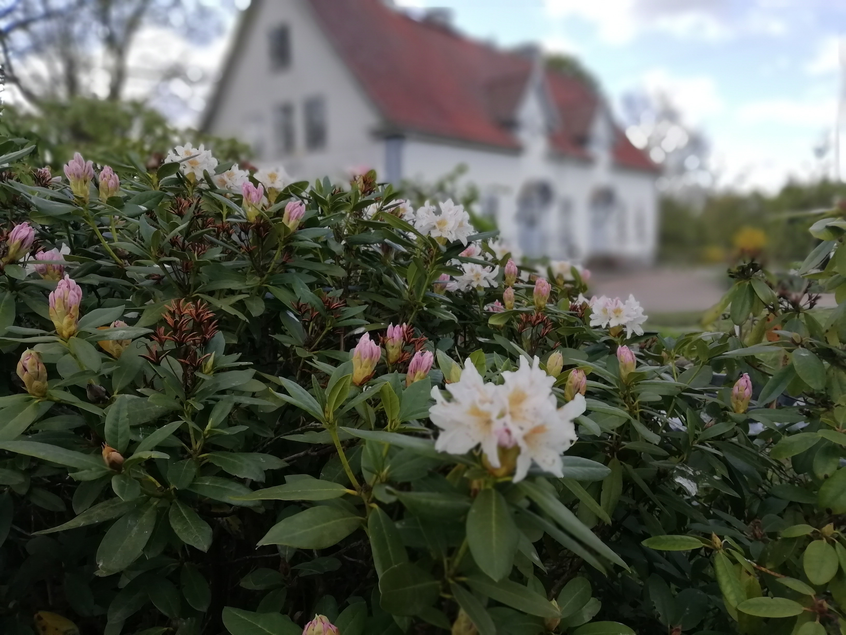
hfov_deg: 67.3
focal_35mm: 26
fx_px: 635
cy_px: 318
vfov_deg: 53.1
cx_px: 423
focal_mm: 3.21
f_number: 4
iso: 50
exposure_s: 1/512
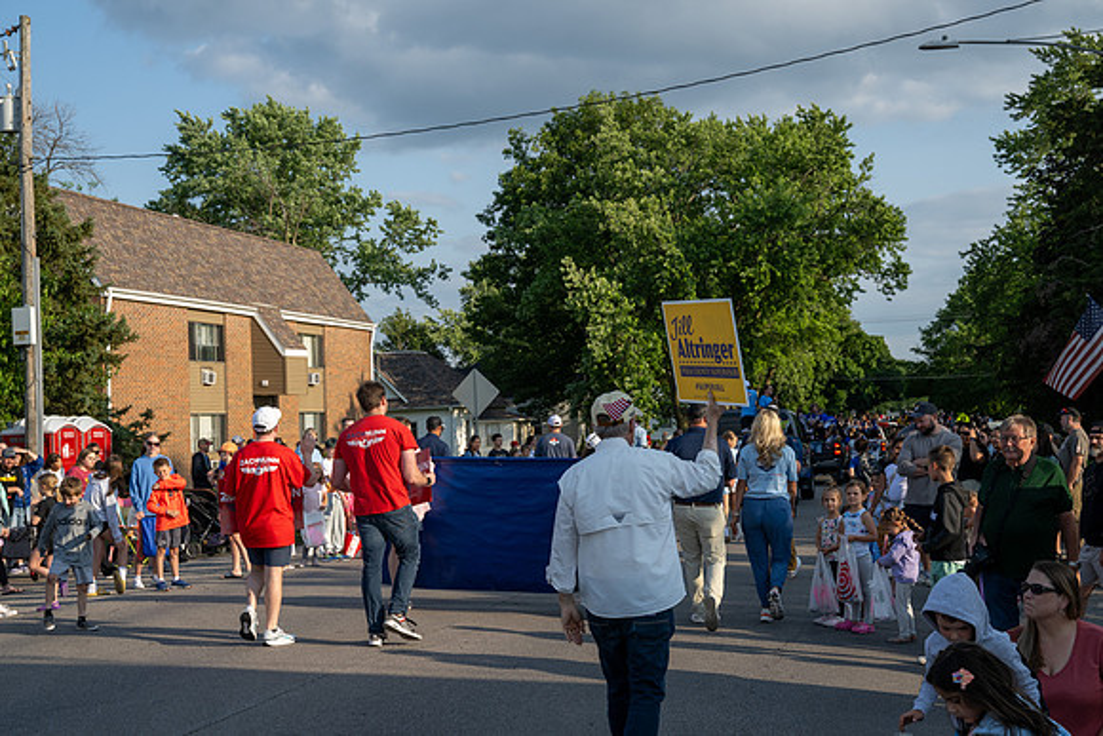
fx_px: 1502
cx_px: 552
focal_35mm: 49
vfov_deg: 27.5
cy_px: 368
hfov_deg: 40.3
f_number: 10
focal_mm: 49
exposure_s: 1/250
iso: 250
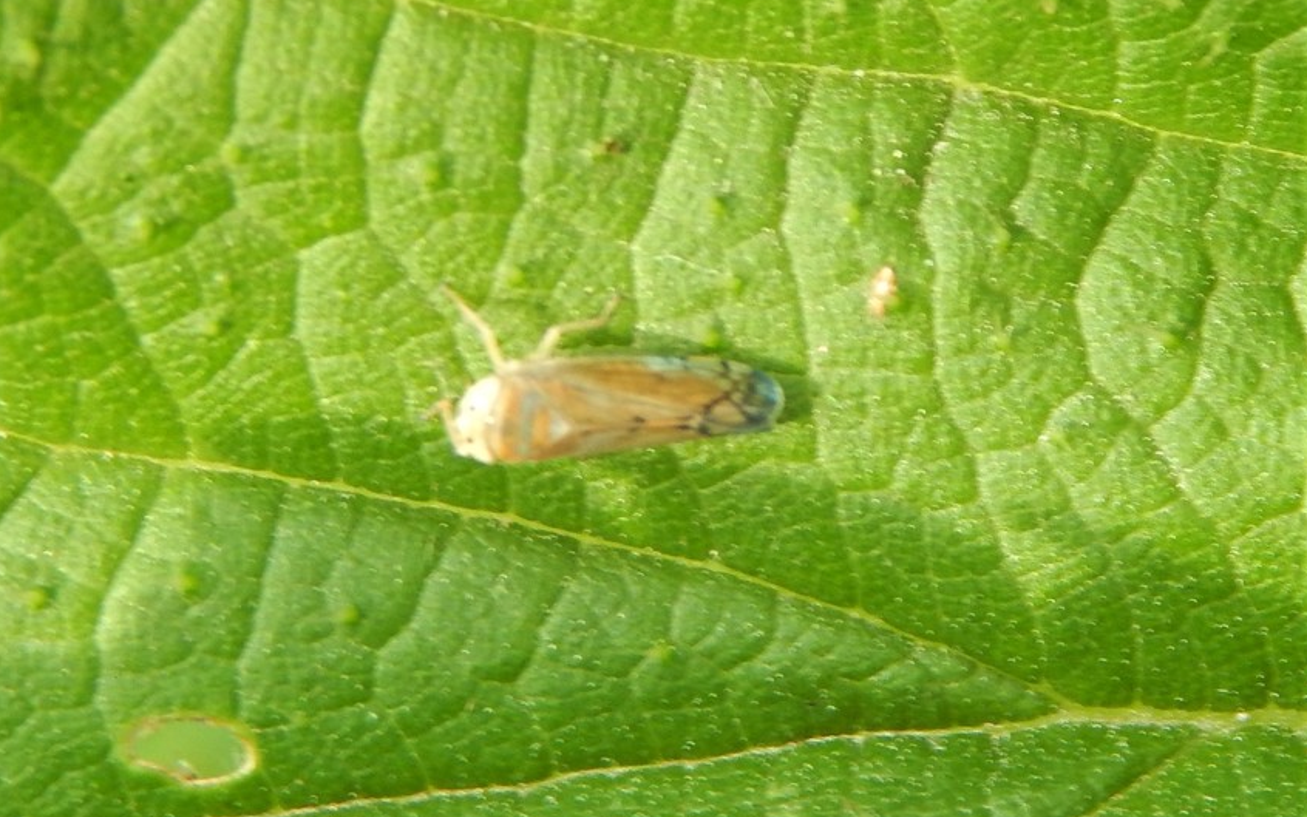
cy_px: 420
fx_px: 4987
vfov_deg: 9.4
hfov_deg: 14.9
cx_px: 653
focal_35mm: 140
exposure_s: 1/60
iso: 125
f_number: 4.8
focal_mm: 23.4
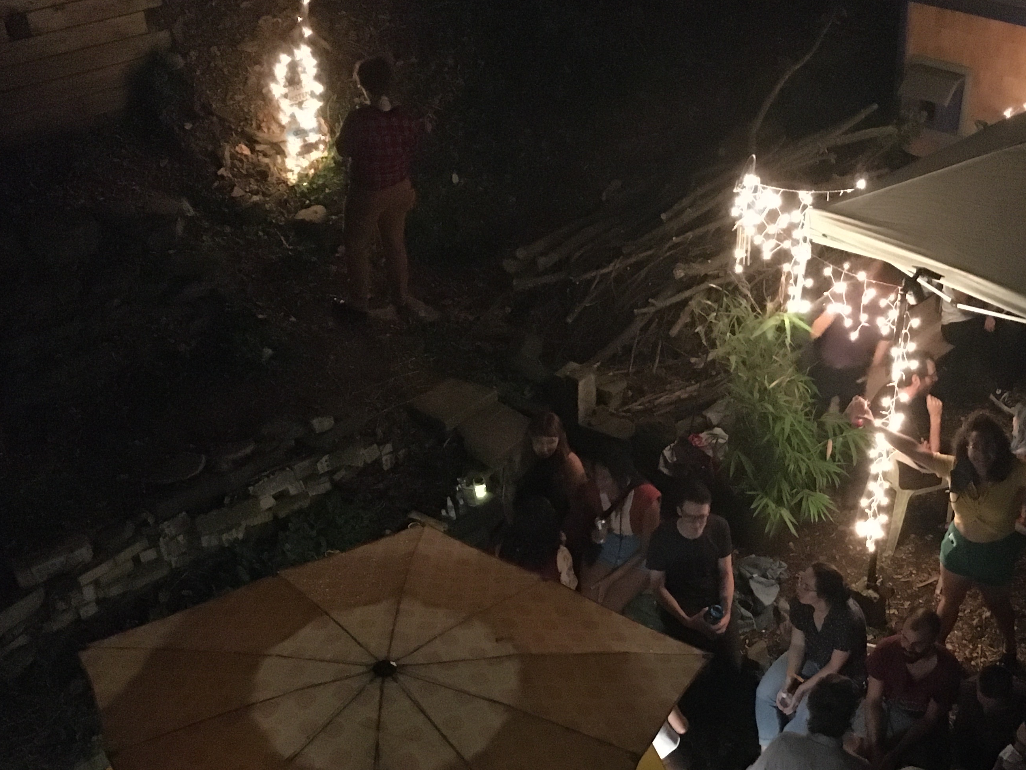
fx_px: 1334
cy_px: 580
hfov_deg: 41.5
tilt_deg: -39.3
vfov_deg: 31.6
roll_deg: -1.6
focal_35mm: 45
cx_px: 693
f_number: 2.2
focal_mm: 4.15
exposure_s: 1/15
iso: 1600
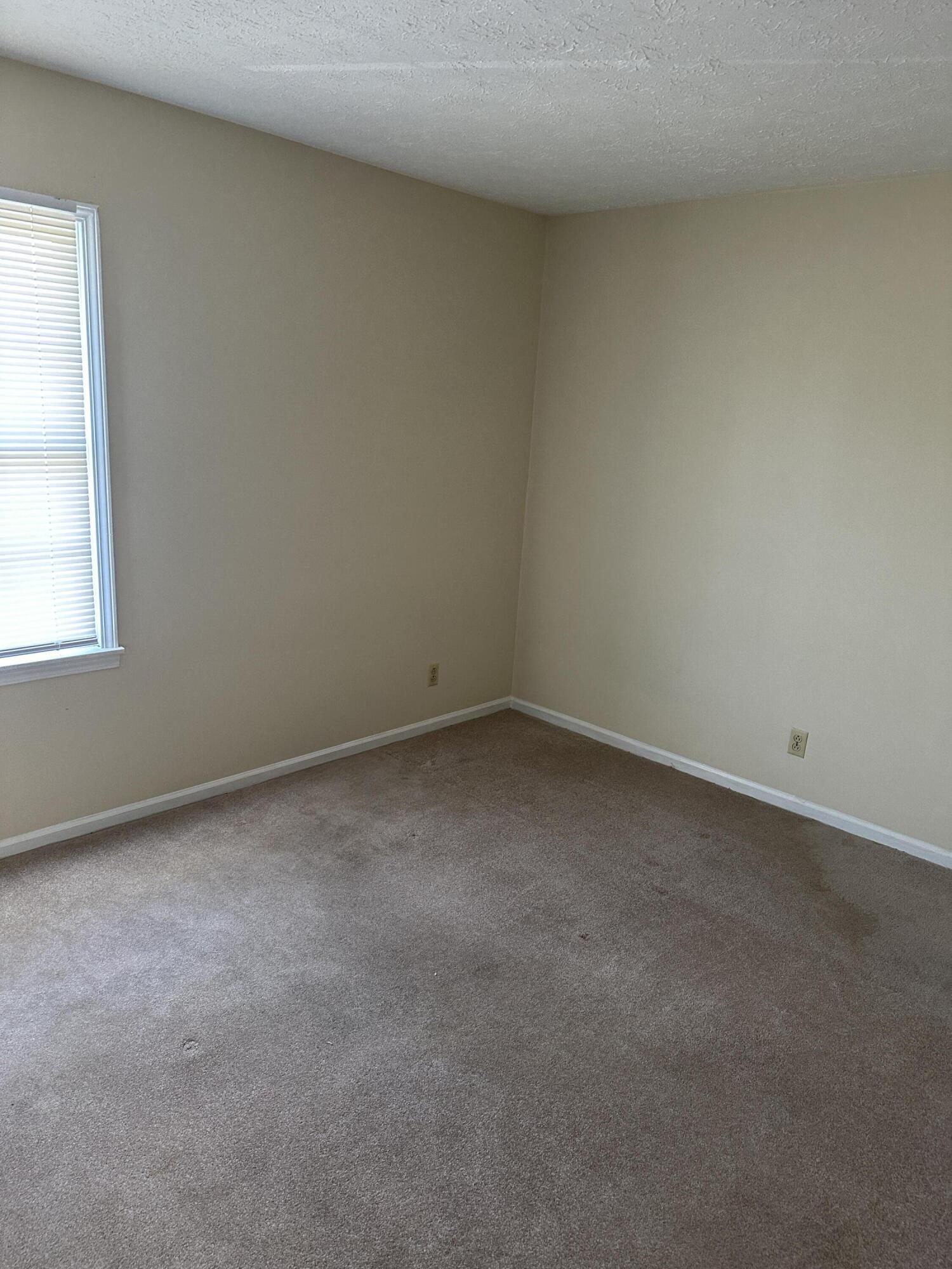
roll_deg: -3.5
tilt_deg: -14.0
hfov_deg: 56.8
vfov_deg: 71.6
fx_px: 880
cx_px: 476
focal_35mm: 24
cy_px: 634
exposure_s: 1/60
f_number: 1.78
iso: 400
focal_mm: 6.86
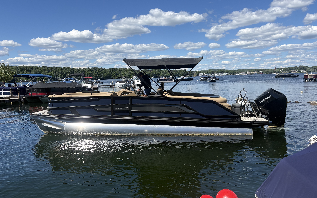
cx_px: 156
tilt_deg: -3.6
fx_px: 242
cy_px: 93
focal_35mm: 28
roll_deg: +2.3
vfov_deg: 44.5
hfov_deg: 66.5
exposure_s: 1/4065
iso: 50
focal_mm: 5.96
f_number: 1.6
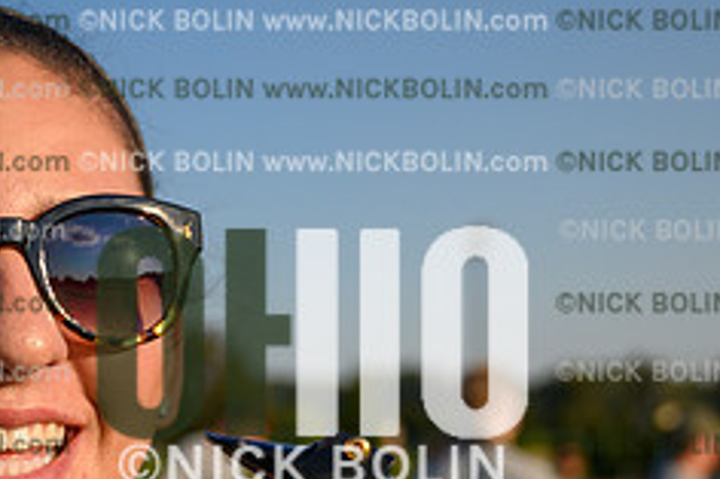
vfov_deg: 14.9
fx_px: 1819
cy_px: 372
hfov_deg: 22.4
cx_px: 311
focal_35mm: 91
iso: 125
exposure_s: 1/200
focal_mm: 37
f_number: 4
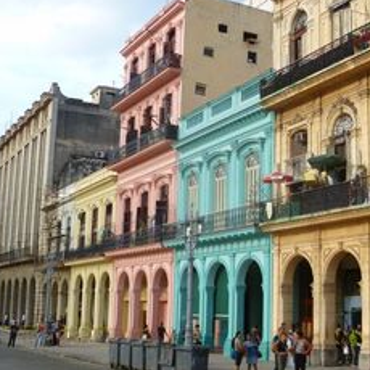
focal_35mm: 56
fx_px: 677
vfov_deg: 30.6
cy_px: 190
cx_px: 236
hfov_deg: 30.4
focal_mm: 6.9
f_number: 3.7
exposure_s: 1/1300
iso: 400
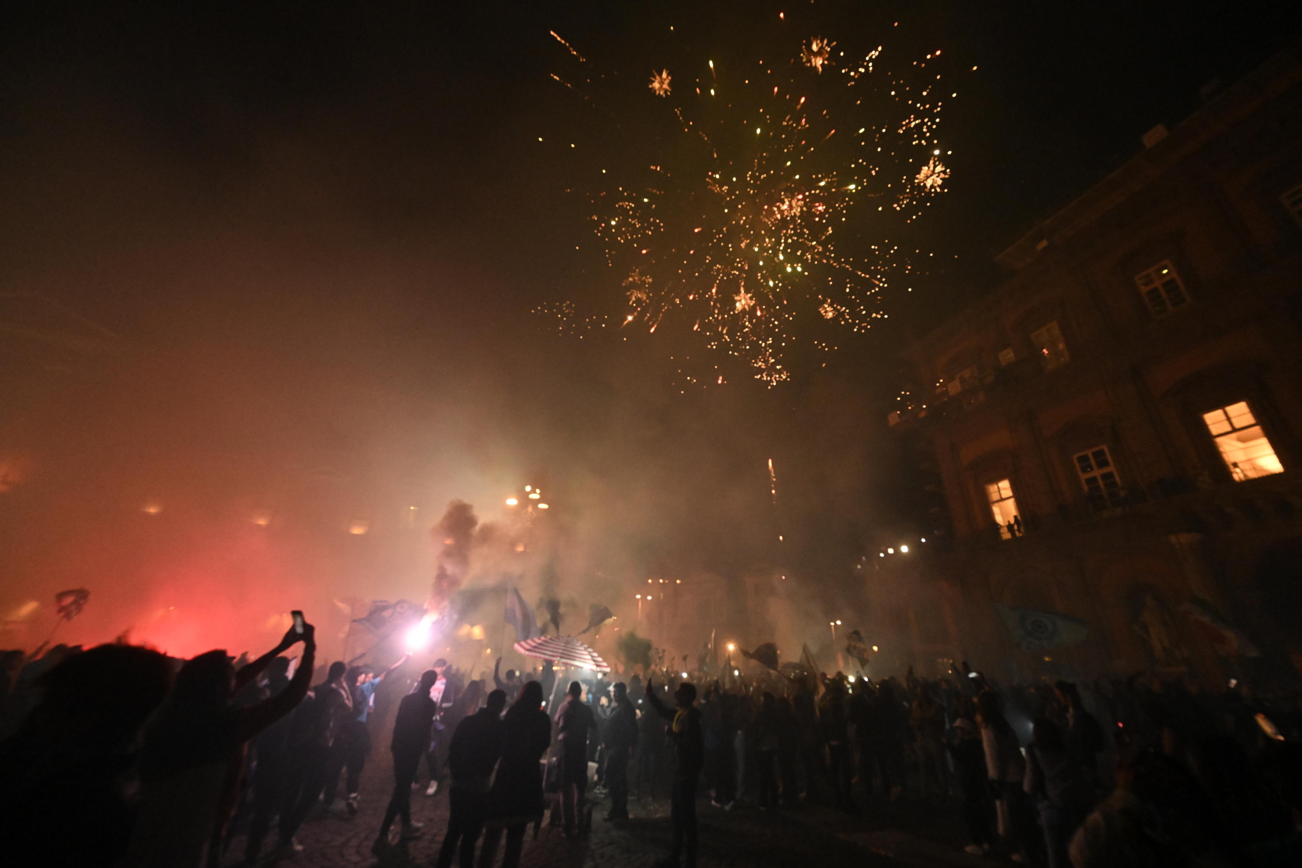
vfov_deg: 81.2
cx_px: 651
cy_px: 434
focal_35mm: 14
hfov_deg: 104.3
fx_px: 506
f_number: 5
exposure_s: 1/100
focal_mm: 14
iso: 6400
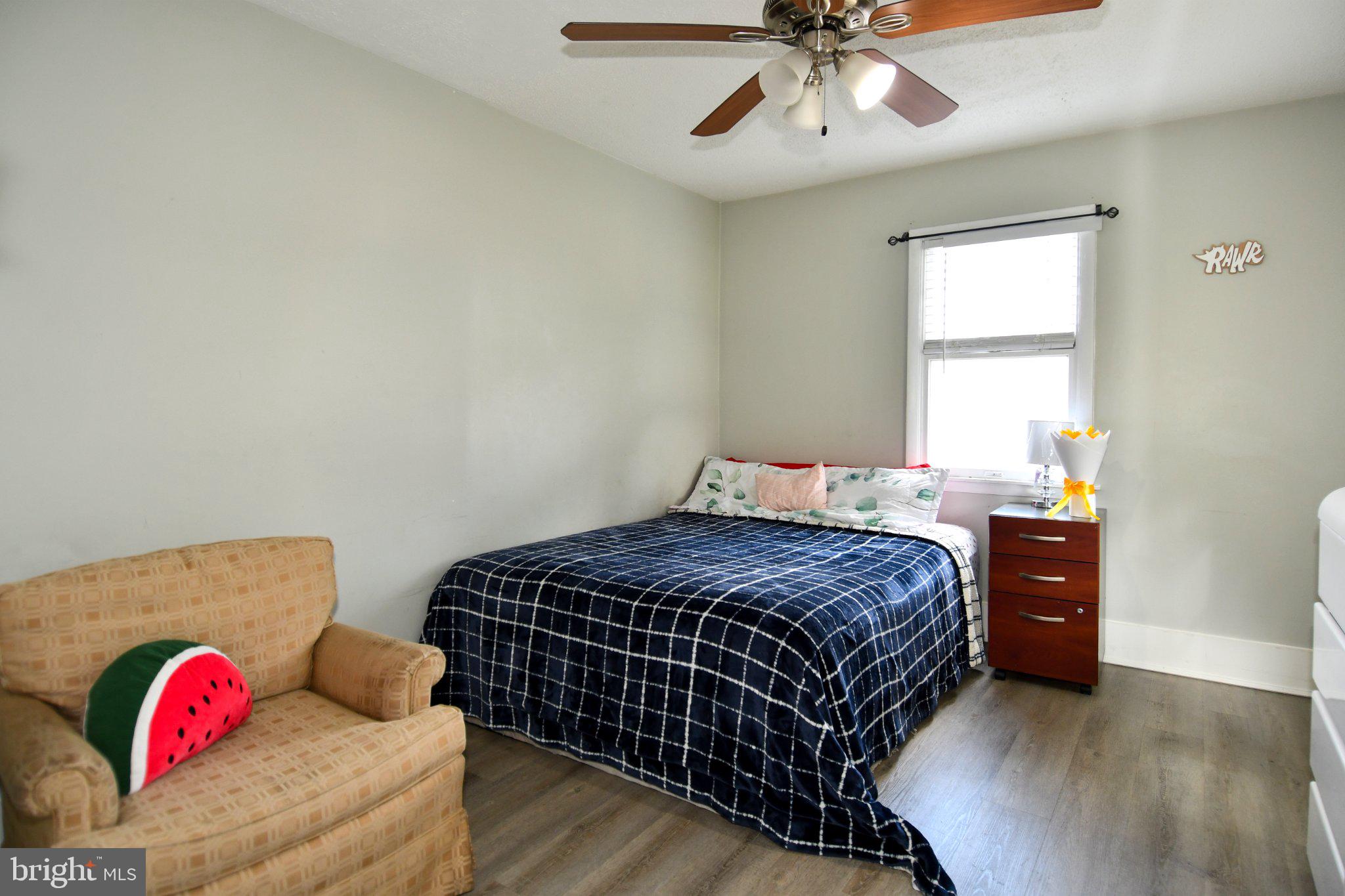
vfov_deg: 67.4
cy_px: 448
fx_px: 672
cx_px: 672
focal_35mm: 18
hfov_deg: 90.0
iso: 280
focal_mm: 12
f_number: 4
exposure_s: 1/60
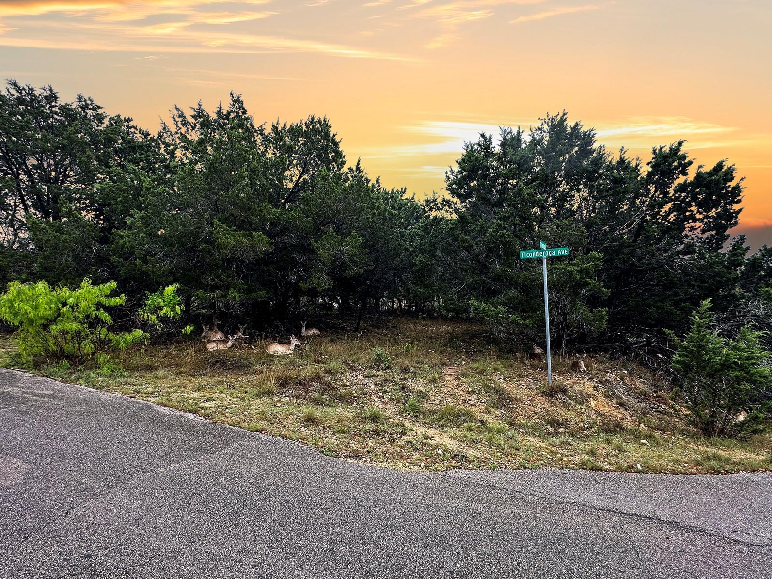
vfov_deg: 71.6
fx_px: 401
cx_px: 379
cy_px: 293
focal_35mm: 18
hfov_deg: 87.7
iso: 40
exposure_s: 1/159
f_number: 2.2
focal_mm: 2.22
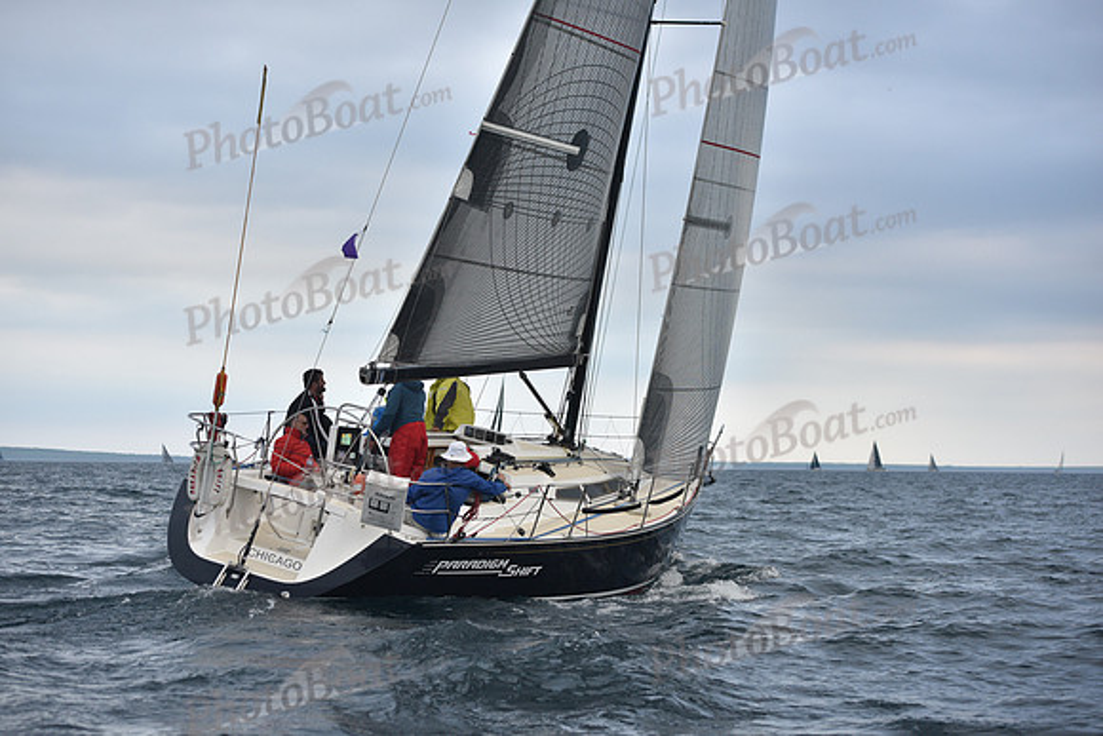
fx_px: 2145
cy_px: 368
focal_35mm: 70
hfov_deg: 28.8
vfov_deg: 19.5
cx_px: 552
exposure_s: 1/640
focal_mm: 70
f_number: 3.5
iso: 640
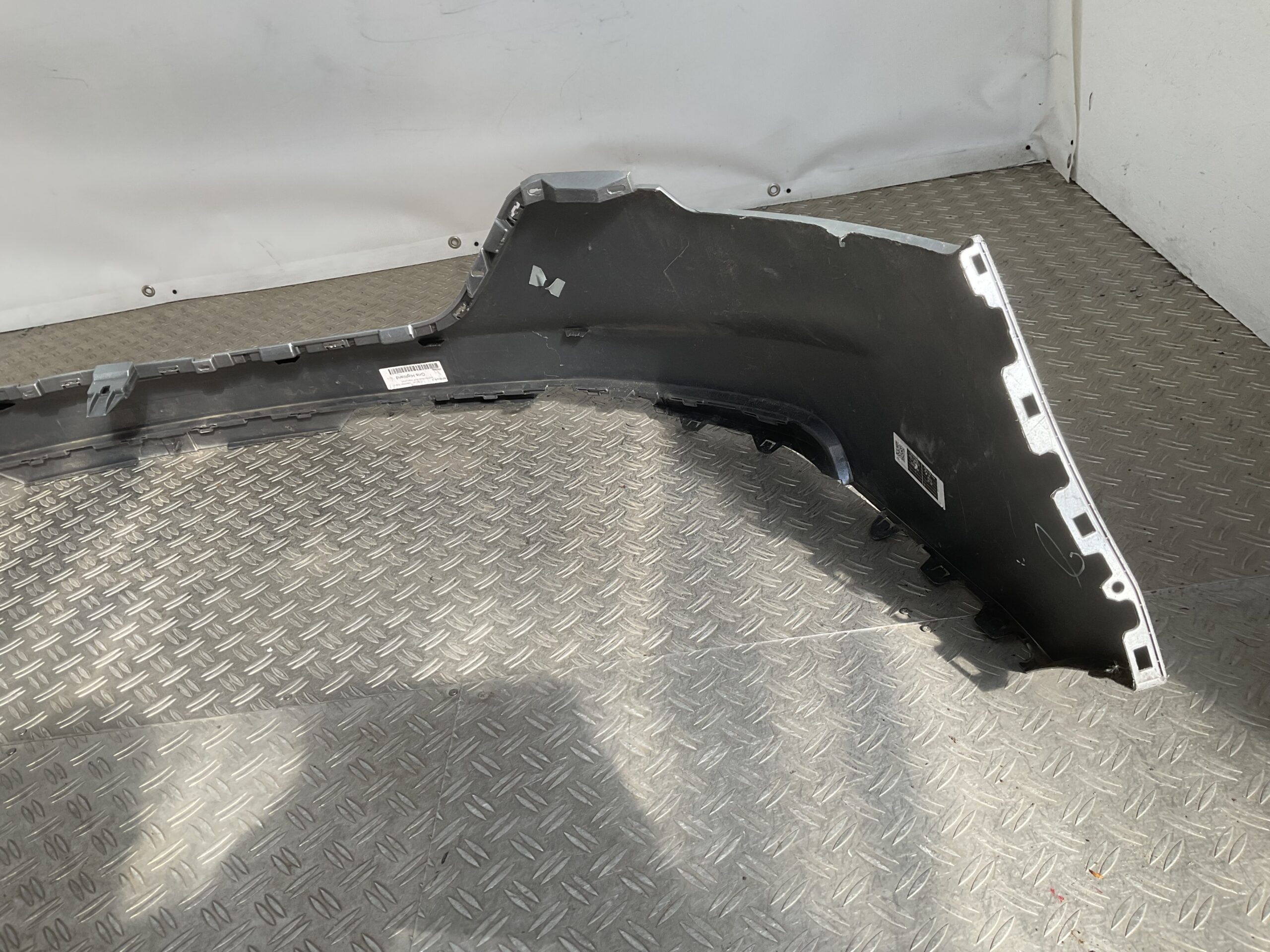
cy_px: 476
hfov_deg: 61.7
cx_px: 635
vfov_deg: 48.2
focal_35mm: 29
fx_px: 1064
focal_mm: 3
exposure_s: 1/473
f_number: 1.8
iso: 16
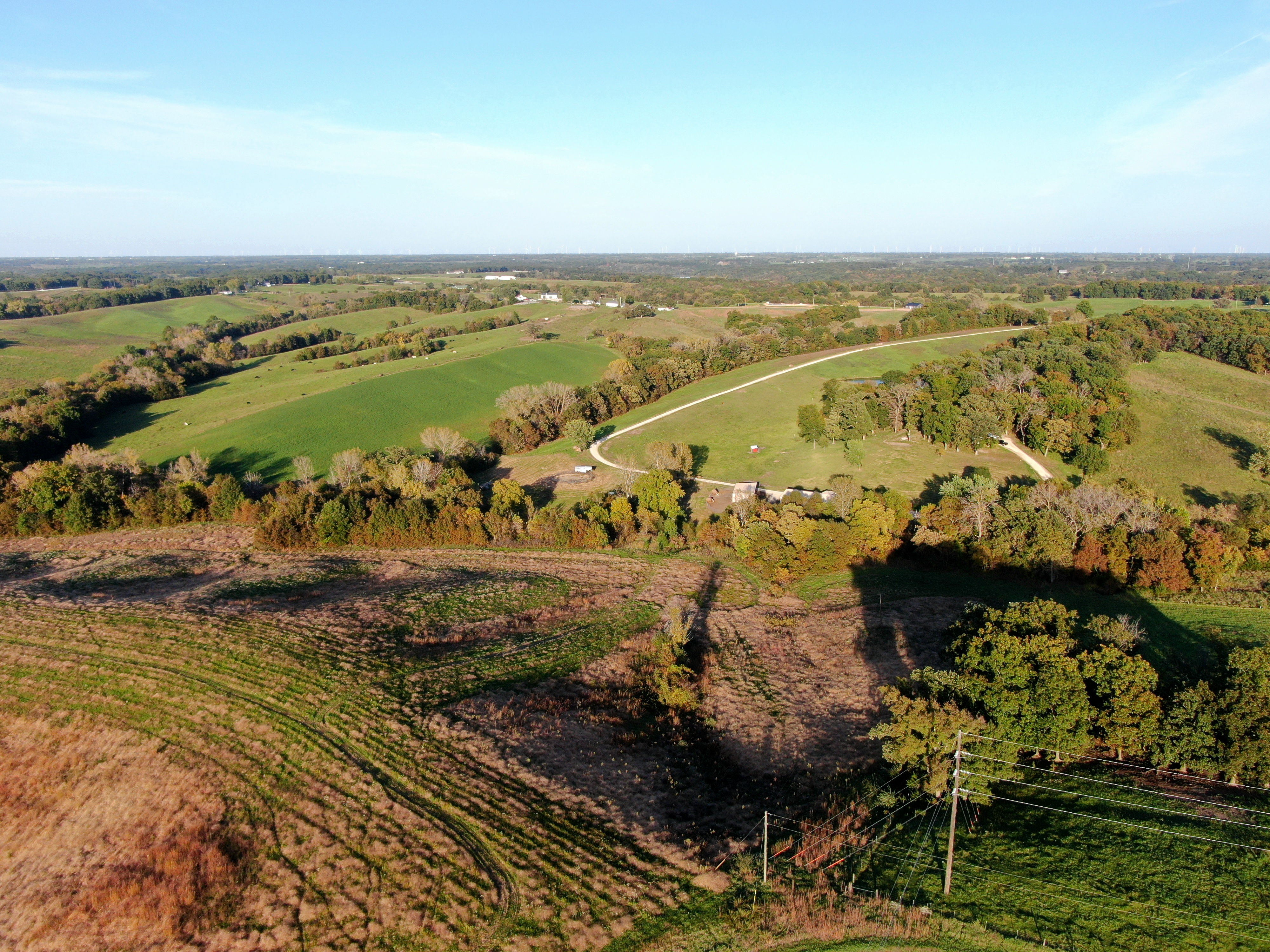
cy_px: 476
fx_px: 881
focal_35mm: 24
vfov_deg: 56.8
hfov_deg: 71.6
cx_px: 635
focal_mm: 4.39
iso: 100
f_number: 2.8
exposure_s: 1/667
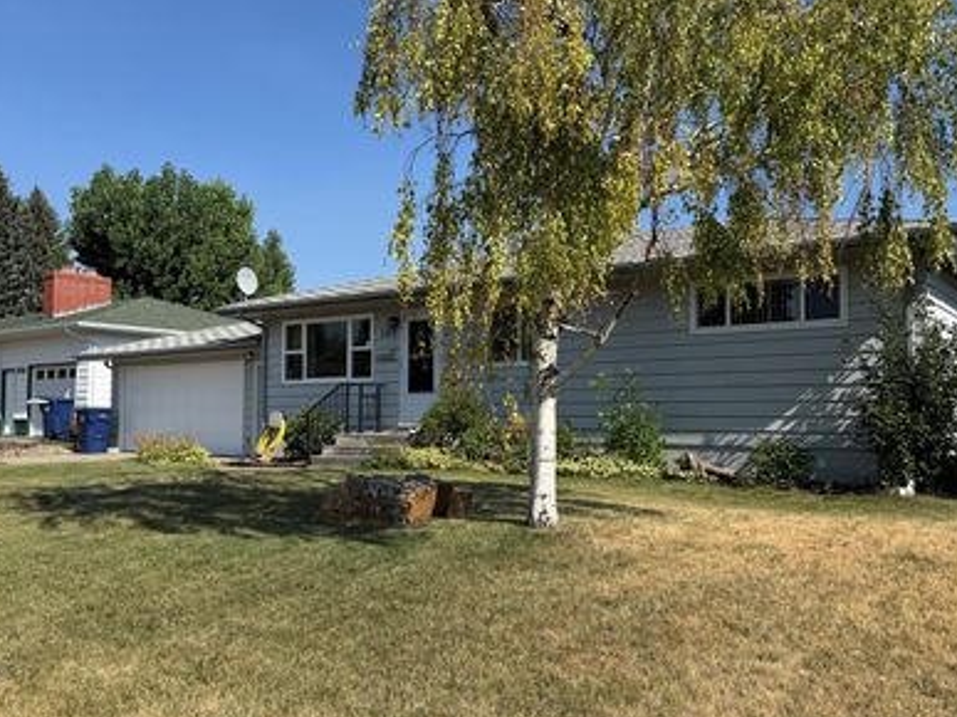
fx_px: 857
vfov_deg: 45.4
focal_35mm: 31
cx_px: 522
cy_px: 377
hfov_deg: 58.3
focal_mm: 6.76
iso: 80
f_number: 1.78
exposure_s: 1/4310
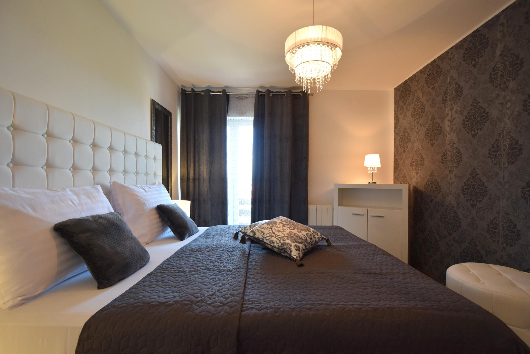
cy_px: 177
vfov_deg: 77.3
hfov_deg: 100.4
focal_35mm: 15
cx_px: 265
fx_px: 221
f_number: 4
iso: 720
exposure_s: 1/60
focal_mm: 10
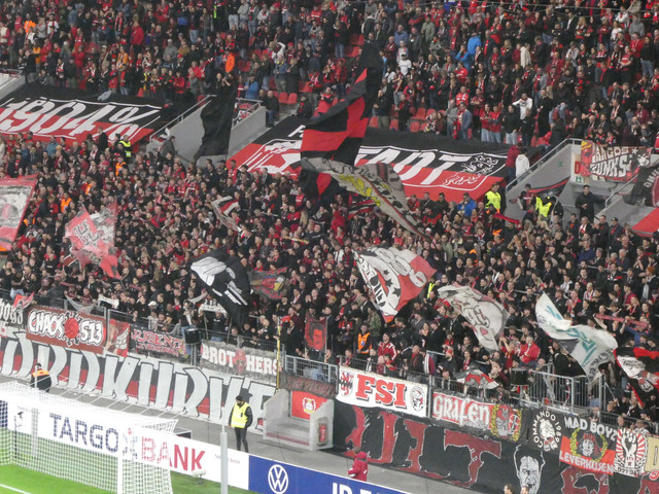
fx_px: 3046
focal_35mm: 160
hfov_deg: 12.3
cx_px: 330
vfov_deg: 9.3
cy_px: 247
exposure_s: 1/125
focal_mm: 28.7
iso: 1600
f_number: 5.5
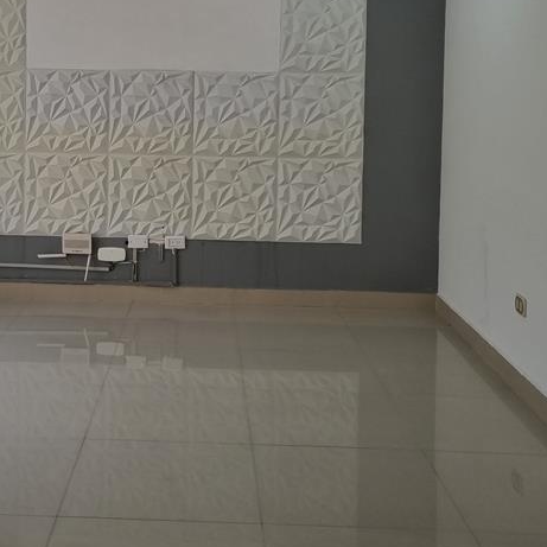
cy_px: 136
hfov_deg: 32.9
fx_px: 912
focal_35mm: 51
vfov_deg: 32.8
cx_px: 151
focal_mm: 5.4
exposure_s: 1/124
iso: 50
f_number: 1.8
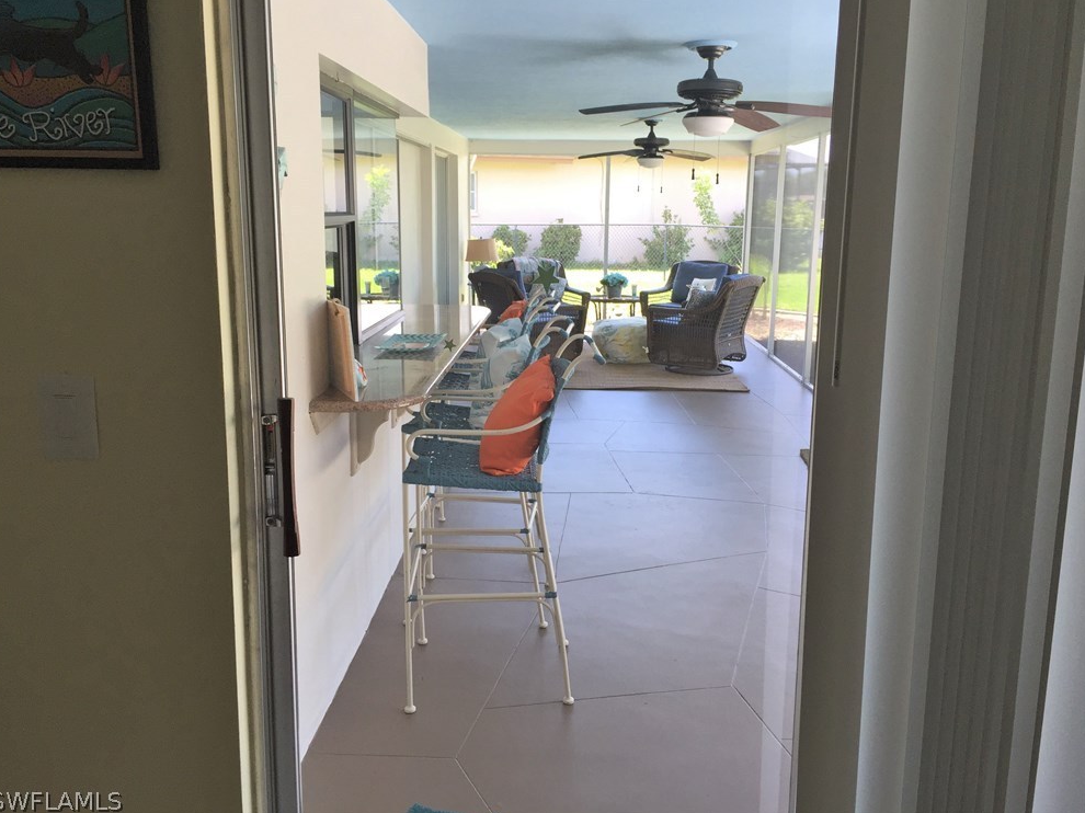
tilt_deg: -10.0
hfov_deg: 60.0
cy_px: 399
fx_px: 940
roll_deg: -1.4
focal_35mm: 30
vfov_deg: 46.8
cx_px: 546
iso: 50
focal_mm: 4.15
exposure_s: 1/120
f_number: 2.2
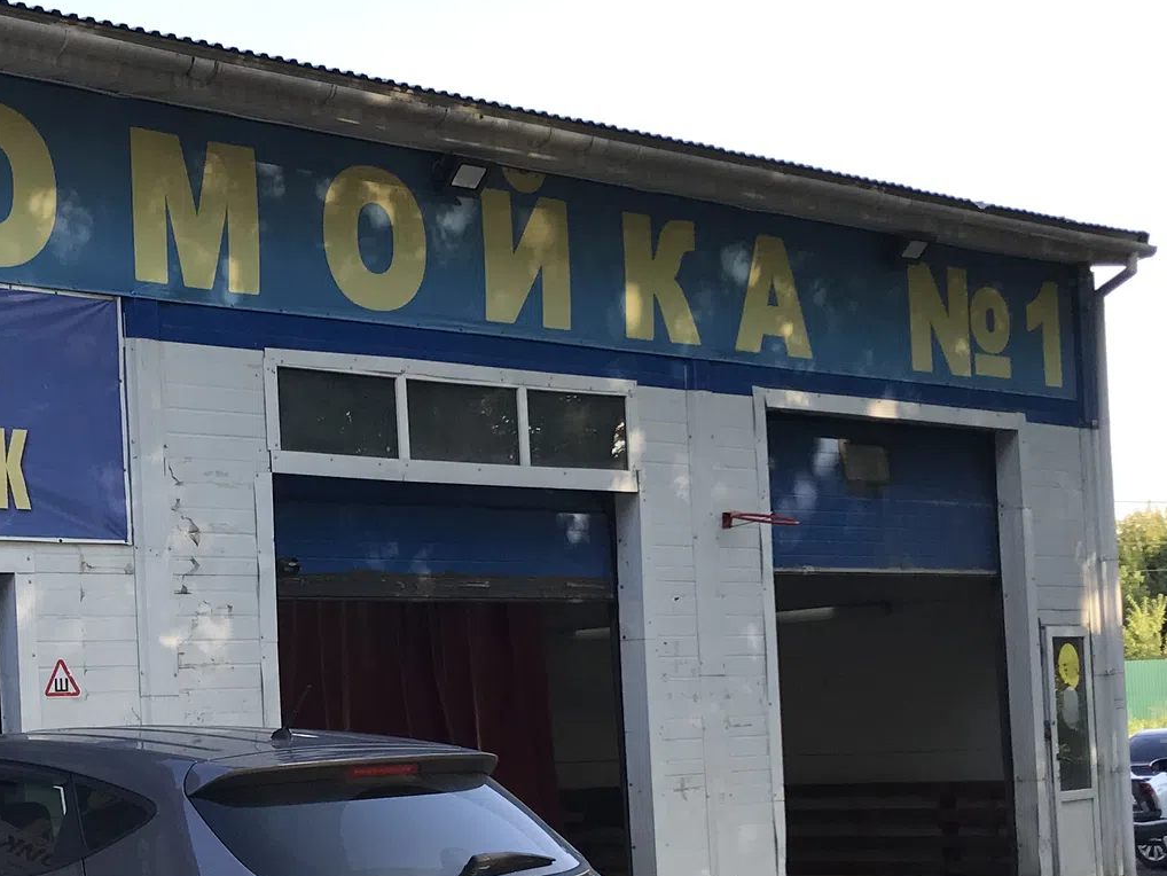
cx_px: 105
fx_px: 2226
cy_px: 696
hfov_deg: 28.2
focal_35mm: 66
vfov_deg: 22.0
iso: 20
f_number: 1.8
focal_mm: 3.99
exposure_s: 1/402
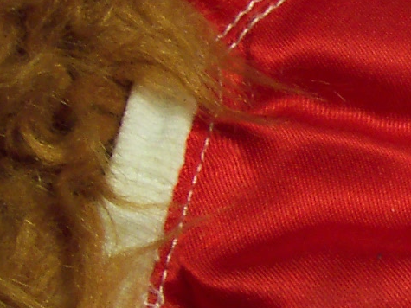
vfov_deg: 11.5
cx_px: 680
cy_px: 193
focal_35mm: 129
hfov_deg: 14.0
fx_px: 1531
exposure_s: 1/180
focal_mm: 5.6
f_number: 2.8
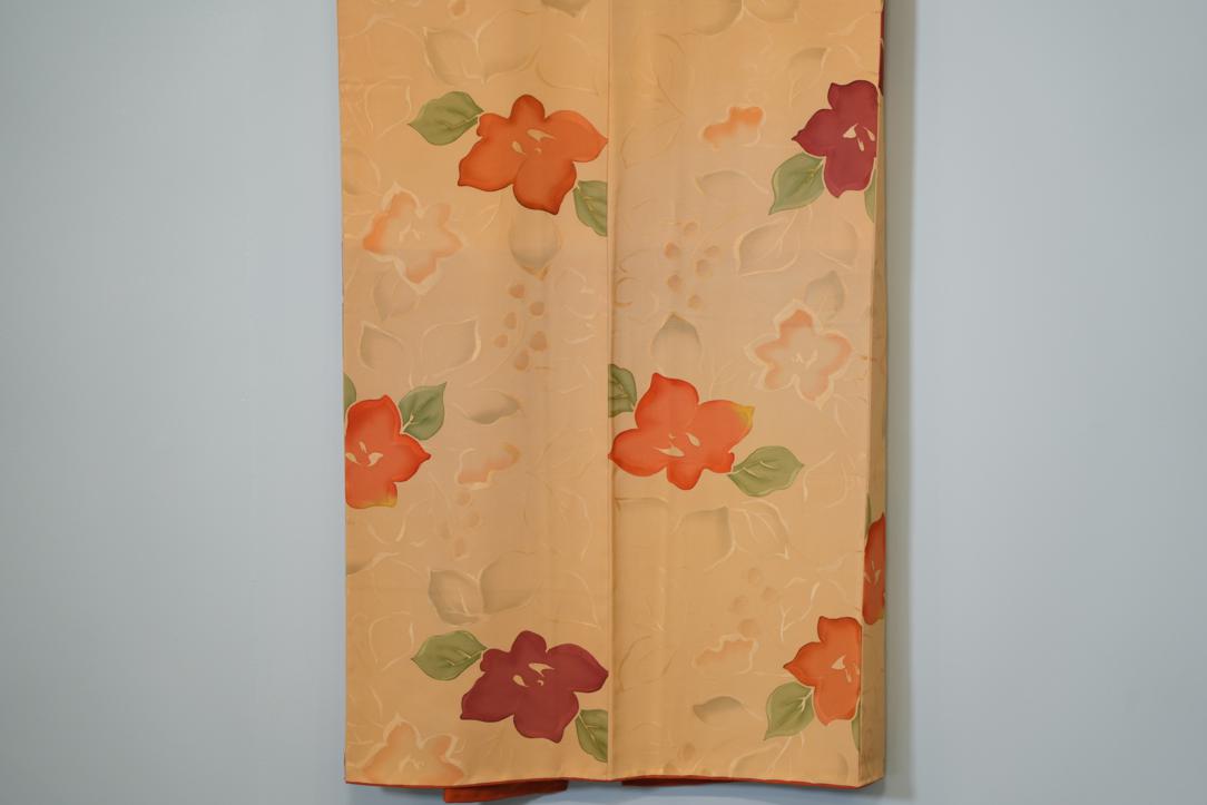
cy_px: 402
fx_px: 3521
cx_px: 604
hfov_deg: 19.5
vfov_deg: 13.0
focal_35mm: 105
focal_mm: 105
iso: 800
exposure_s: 1/125
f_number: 4
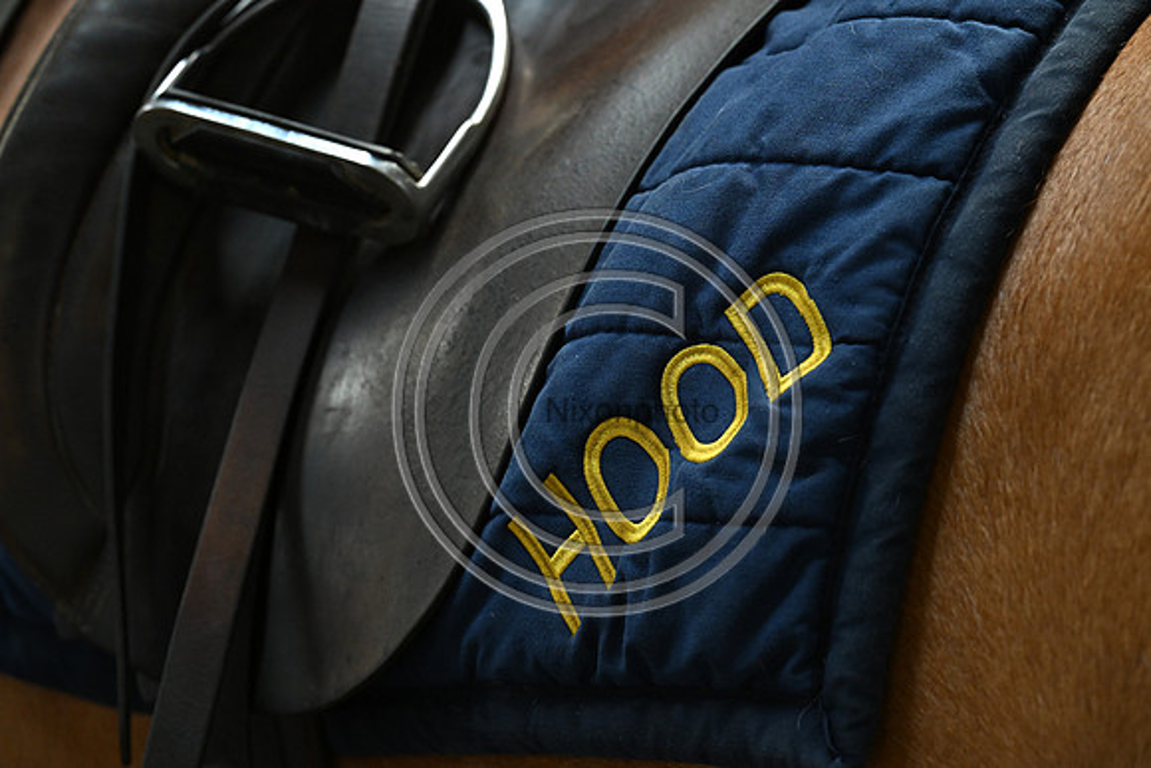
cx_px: 576
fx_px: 4317
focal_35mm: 135
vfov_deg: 10.2
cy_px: 384
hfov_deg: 15.2
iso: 5000
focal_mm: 135
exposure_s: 1/320
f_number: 5
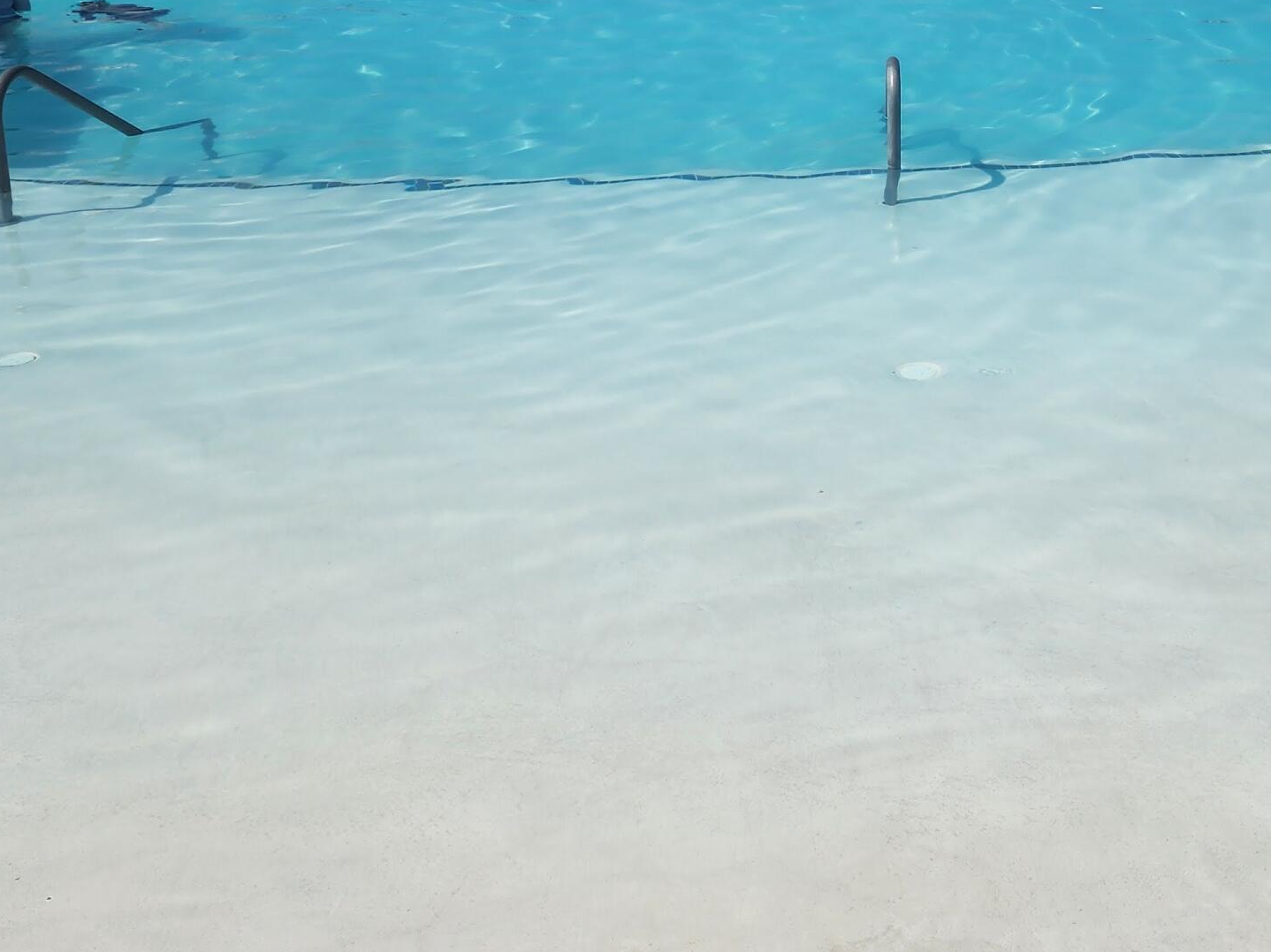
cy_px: 79
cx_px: 869
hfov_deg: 39.1
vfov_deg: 28.9
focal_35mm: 48
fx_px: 1762
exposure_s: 1/3160
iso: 12
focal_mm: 6.4
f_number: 1.8
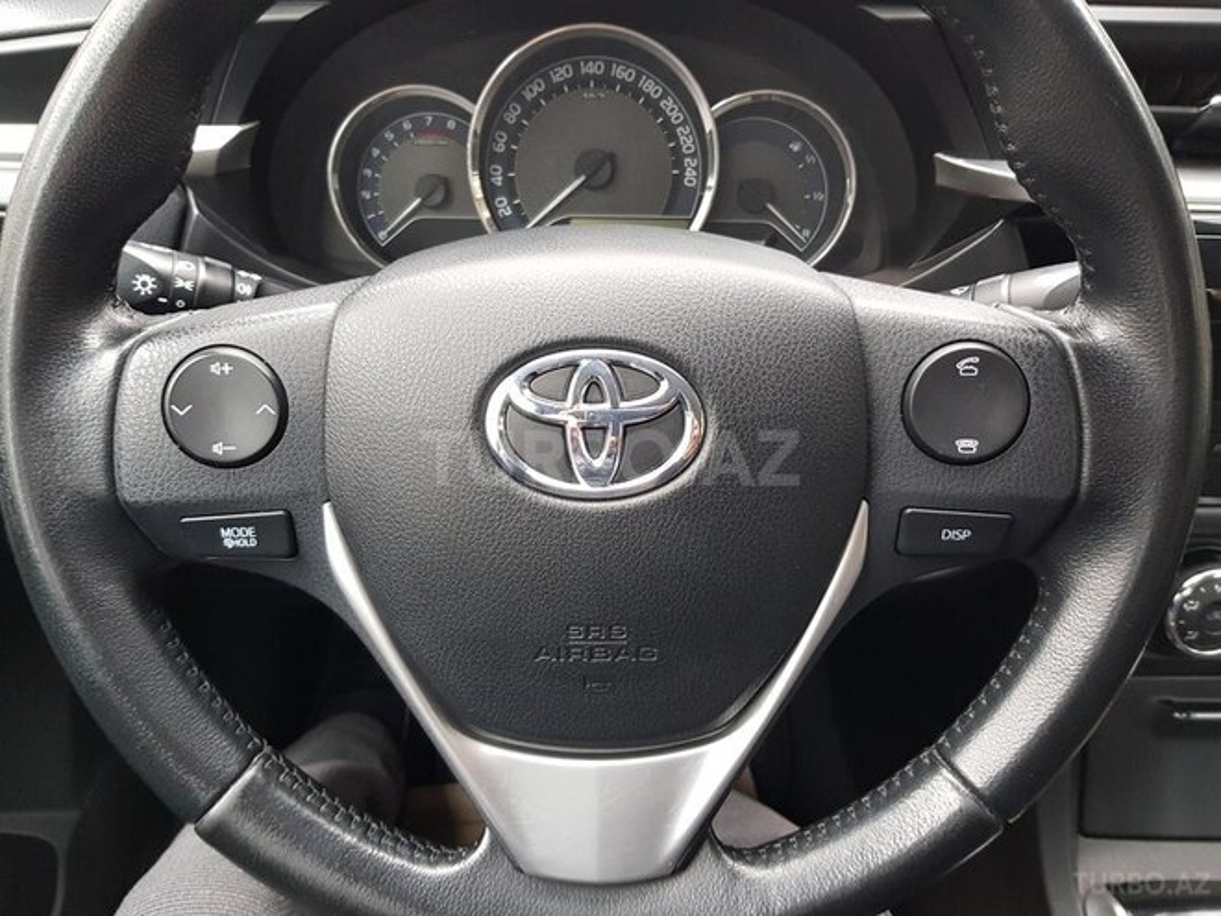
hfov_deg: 67.3
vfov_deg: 53.1
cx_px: 610
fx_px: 917
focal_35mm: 26
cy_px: 458
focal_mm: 4.2
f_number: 1.7
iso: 200
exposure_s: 1/33
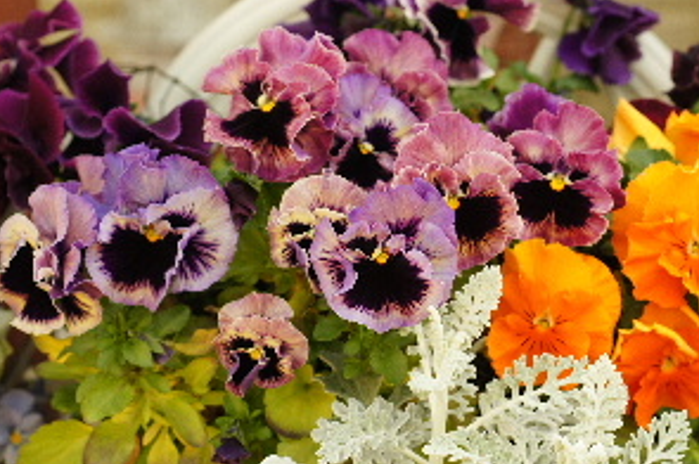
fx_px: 2172
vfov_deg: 12.2
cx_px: 476
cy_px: 315
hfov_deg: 18.2
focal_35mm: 112
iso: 800
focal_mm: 50
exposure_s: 1/640
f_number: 5
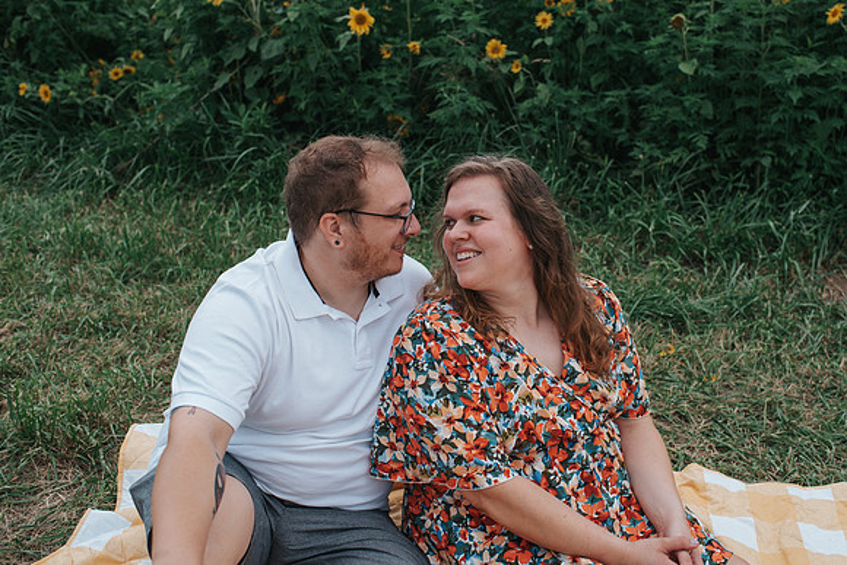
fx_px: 948
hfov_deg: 48.0
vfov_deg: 33.2
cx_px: 474
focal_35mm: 40
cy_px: 251
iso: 100
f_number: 3.2
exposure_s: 1/1000
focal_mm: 35
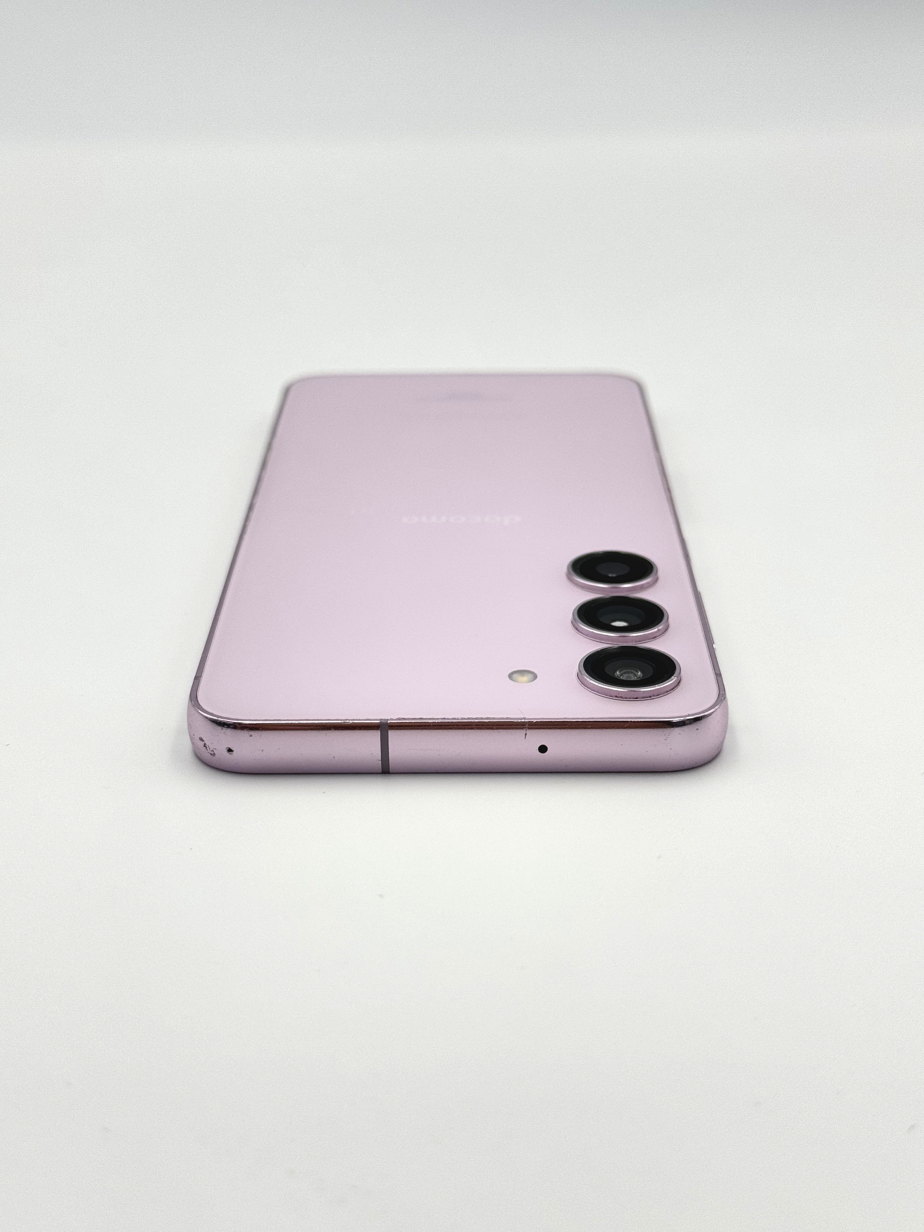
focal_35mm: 48
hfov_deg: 30.3
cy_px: 616
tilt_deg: -25.0
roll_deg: -0.1
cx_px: 462
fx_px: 1708
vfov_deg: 39.7
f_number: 1.78
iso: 64
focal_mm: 6.76
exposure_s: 1/495
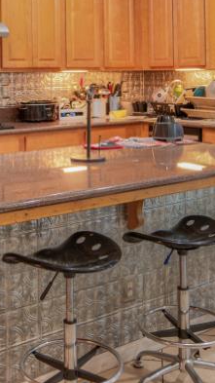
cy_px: 92
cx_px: 45
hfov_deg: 21.2
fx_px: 568
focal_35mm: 56
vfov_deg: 36.3
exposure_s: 1/15
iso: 500
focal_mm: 14
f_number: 4
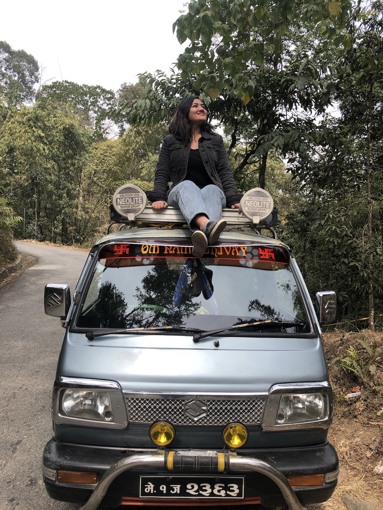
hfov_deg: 49.7
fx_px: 413
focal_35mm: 28
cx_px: 192
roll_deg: -0.6
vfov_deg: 63.4
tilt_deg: +2.2
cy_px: 255
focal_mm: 4
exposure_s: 1/750
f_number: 1.8
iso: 20
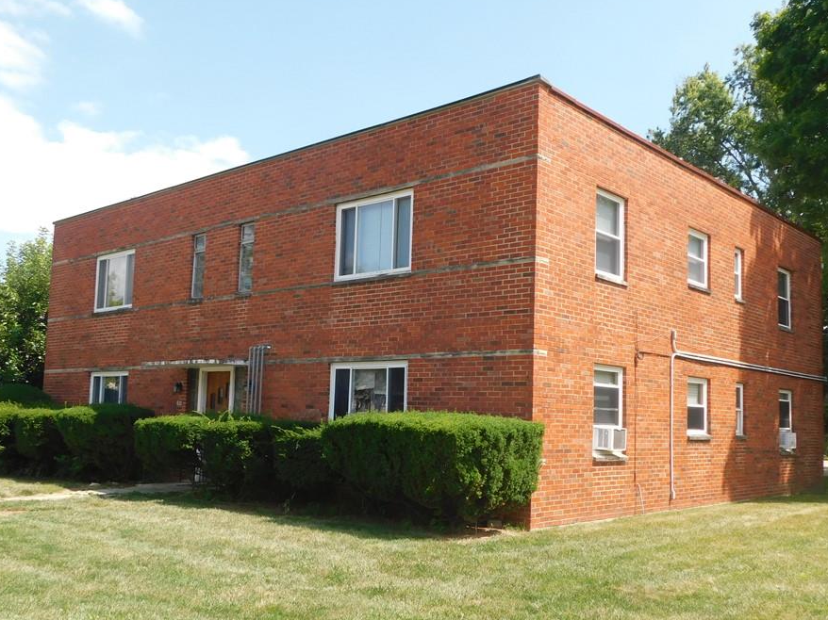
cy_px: 334
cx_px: 441
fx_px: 837
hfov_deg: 52.6
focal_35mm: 35
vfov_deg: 40.7
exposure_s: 1/640
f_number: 3.2
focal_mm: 5.3
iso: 125
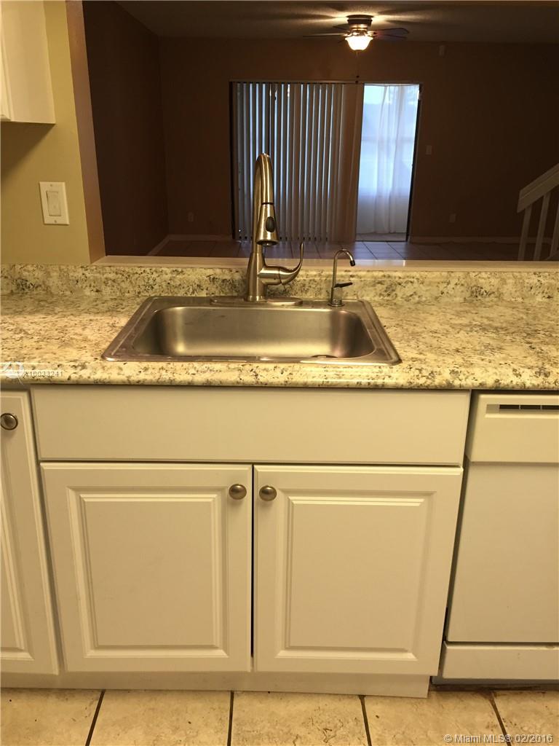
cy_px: 373
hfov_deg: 48.2
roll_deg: -0.7
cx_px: 280
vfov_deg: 61.7
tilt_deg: -20.8
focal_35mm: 29
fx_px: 624
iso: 100
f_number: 2.2
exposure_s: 1/30
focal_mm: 4.15
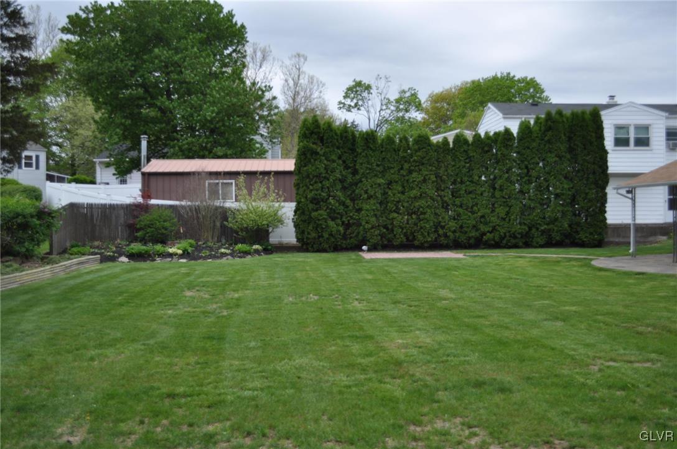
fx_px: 732
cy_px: 224
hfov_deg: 49.6
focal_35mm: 39
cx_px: 338
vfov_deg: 34.1
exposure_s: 1/1000
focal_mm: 26
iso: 200
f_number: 4.2
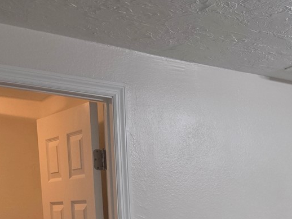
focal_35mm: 71
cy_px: 319
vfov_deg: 18.6
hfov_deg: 25.0
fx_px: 599
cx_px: 339
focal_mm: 5.4
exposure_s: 1/120
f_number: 1.8
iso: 160
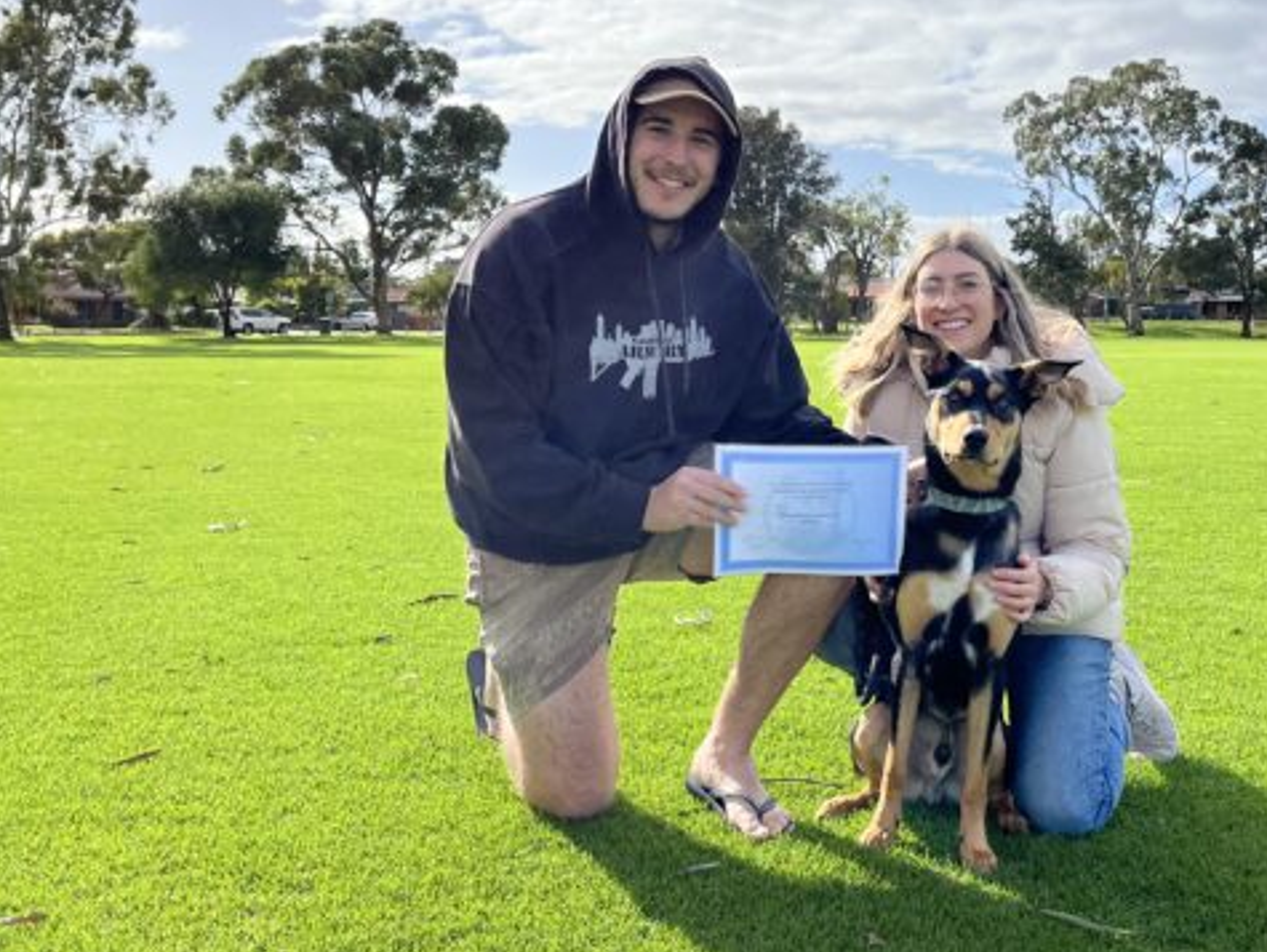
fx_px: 1538
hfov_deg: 44.3
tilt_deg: -2.3
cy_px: 405
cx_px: 806
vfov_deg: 34.3
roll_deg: -0.4
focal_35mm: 42
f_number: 1.6
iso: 50
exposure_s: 1/4016
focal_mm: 5.1
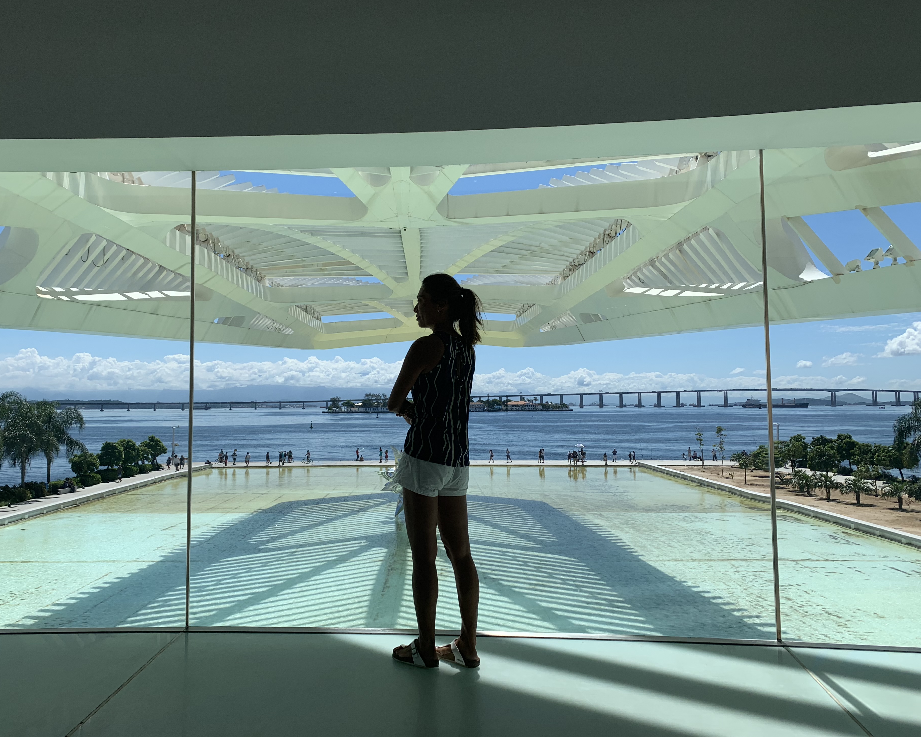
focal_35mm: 28
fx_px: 763
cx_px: 421
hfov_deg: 62.1
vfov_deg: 51.5
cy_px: 358
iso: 25
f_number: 1.8
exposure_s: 1/2915
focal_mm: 4.25
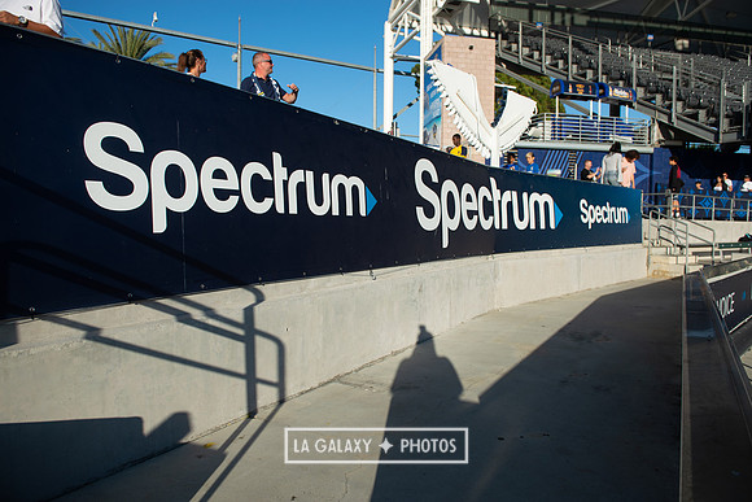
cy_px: 251
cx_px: 376
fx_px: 501
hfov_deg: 73.7
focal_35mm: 24
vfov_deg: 53.2
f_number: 4.5
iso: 200
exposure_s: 1/2000
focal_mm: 24
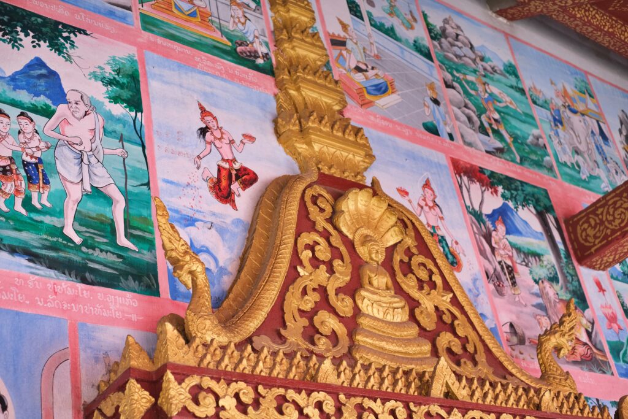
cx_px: 314
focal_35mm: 53
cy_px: 210
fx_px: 925
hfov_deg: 37.5
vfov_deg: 25.5
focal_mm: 35
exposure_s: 1/160
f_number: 2.2
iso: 160
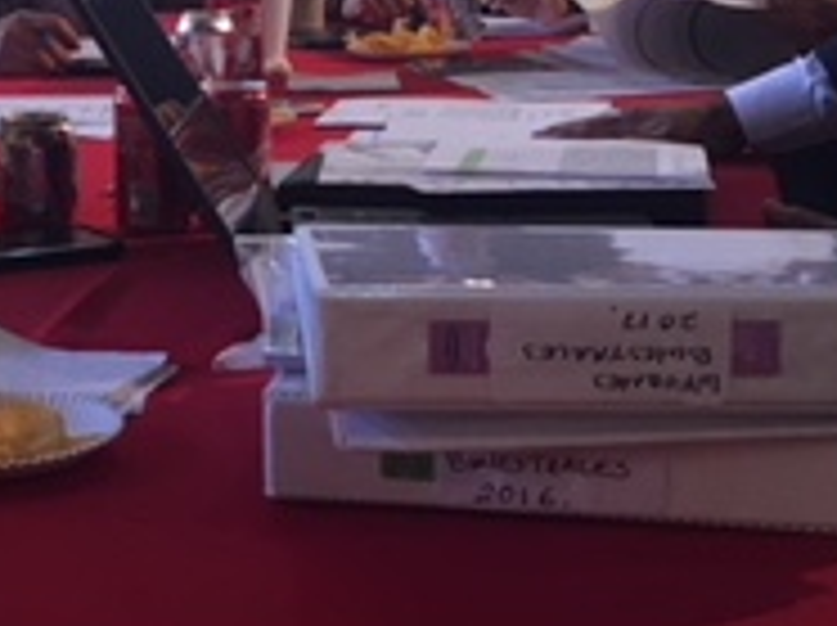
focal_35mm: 100
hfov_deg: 18.8
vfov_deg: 14.6
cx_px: -104
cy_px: 90
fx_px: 2415
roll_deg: +0.1
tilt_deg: -6.5
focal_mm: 4.15
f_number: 2.2
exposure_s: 1/30
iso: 100
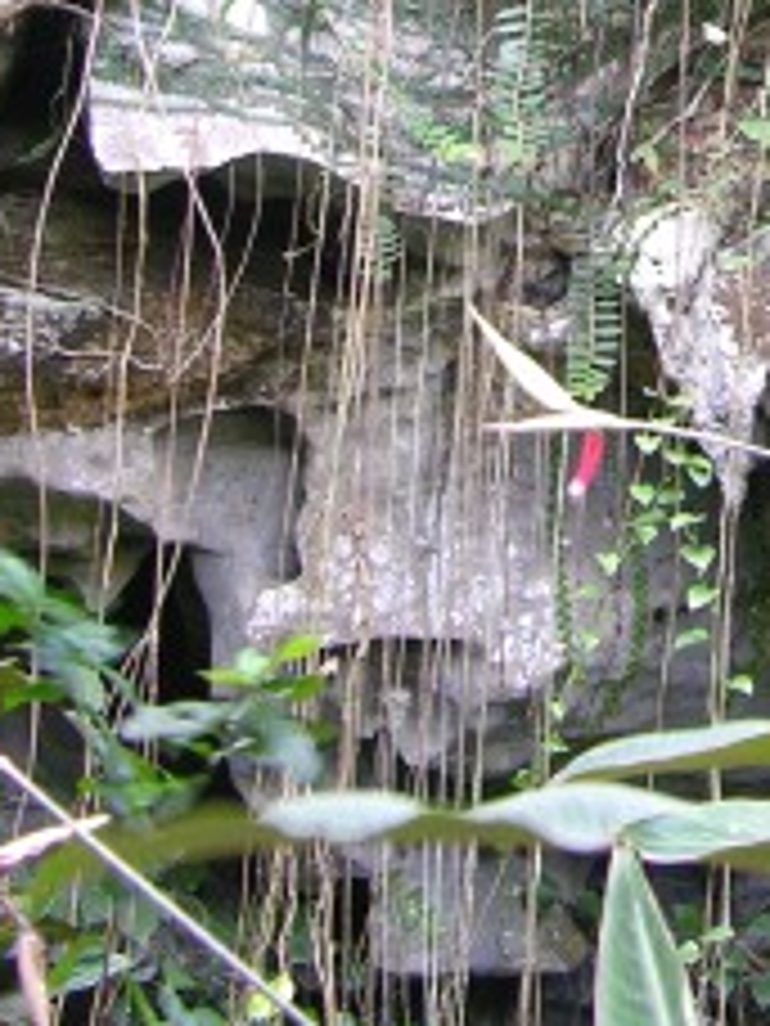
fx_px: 3500
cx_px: 1085
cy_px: -297
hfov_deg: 12.1
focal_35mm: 118
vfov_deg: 15.9
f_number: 2.8
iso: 50
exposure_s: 1/4.1
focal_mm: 8.9
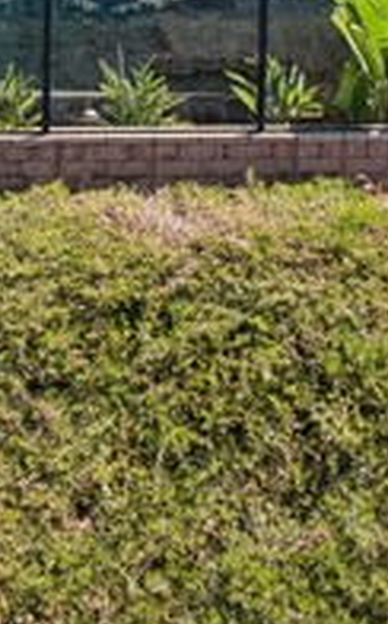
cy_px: -331
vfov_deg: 14.6
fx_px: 2257
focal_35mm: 133
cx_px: -210
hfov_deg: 9.5
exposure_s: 1/30
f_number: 2.8
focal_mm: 12.3
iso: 110
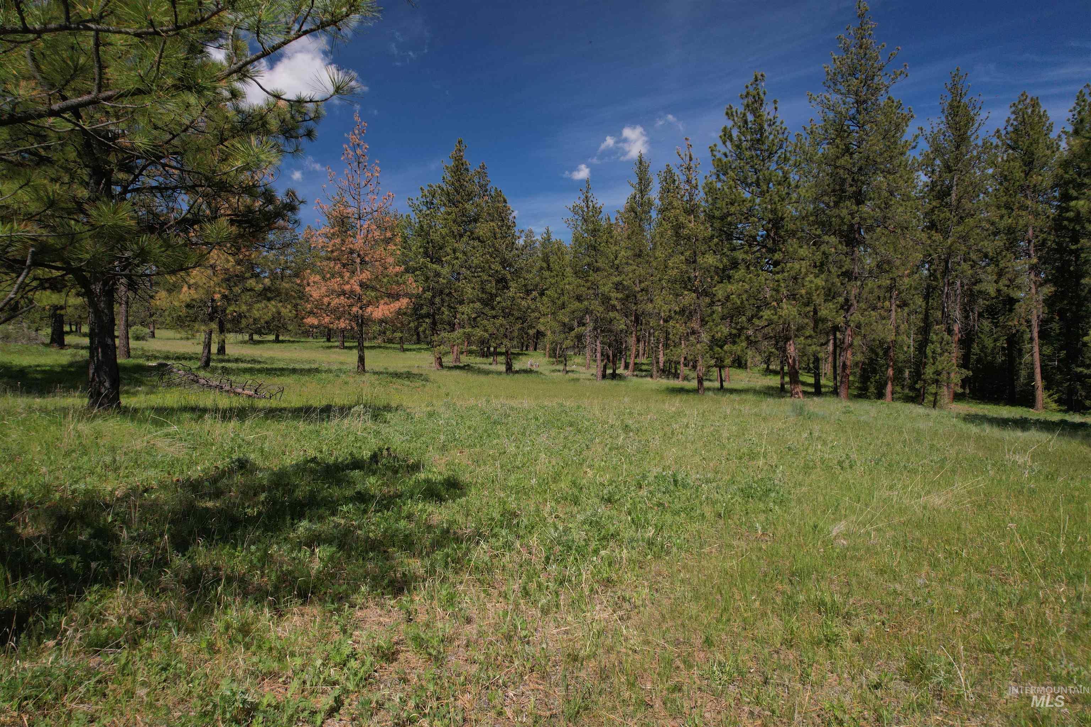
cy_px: 364
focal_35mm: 22
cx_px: 546
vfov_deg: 57.2
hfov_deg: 78.6
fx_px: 667
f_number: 2.8
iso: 200
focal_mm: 8.38
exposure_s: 1/2000
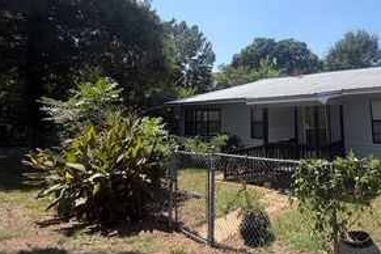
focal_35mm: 25
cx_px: 281
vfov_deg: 50.1
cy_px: 78
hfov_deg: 67.4
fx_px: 265
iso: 25
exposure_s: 1/770
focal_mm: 2.22
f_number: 2.2
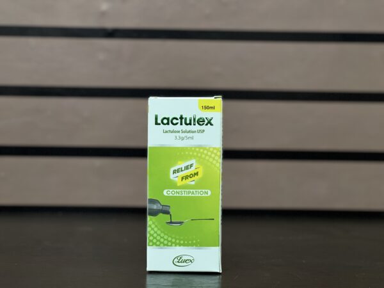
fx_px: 854
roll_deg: -0.4
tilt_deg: -1.5
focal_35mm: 77
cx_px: 192
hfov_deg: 25.3
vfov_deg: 19.1
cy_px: 144
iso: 250
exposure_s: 1/33
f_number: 2.8
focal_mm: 9
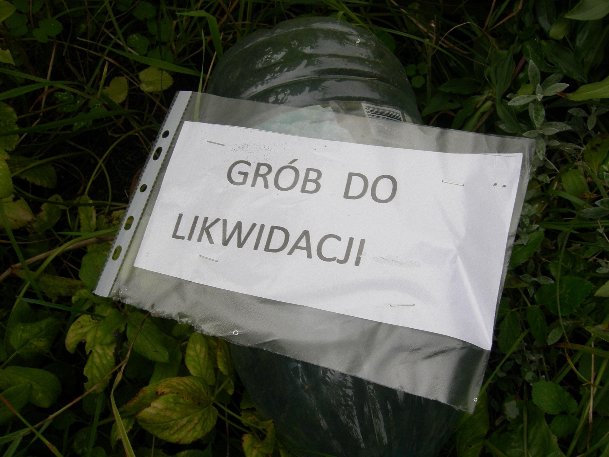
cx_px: 304
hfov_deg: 51.4
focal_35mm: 36
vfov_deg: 39.7
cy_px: 228
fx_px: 633
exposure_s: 1/92.3
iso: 64
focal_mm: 7.5
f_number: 4.3
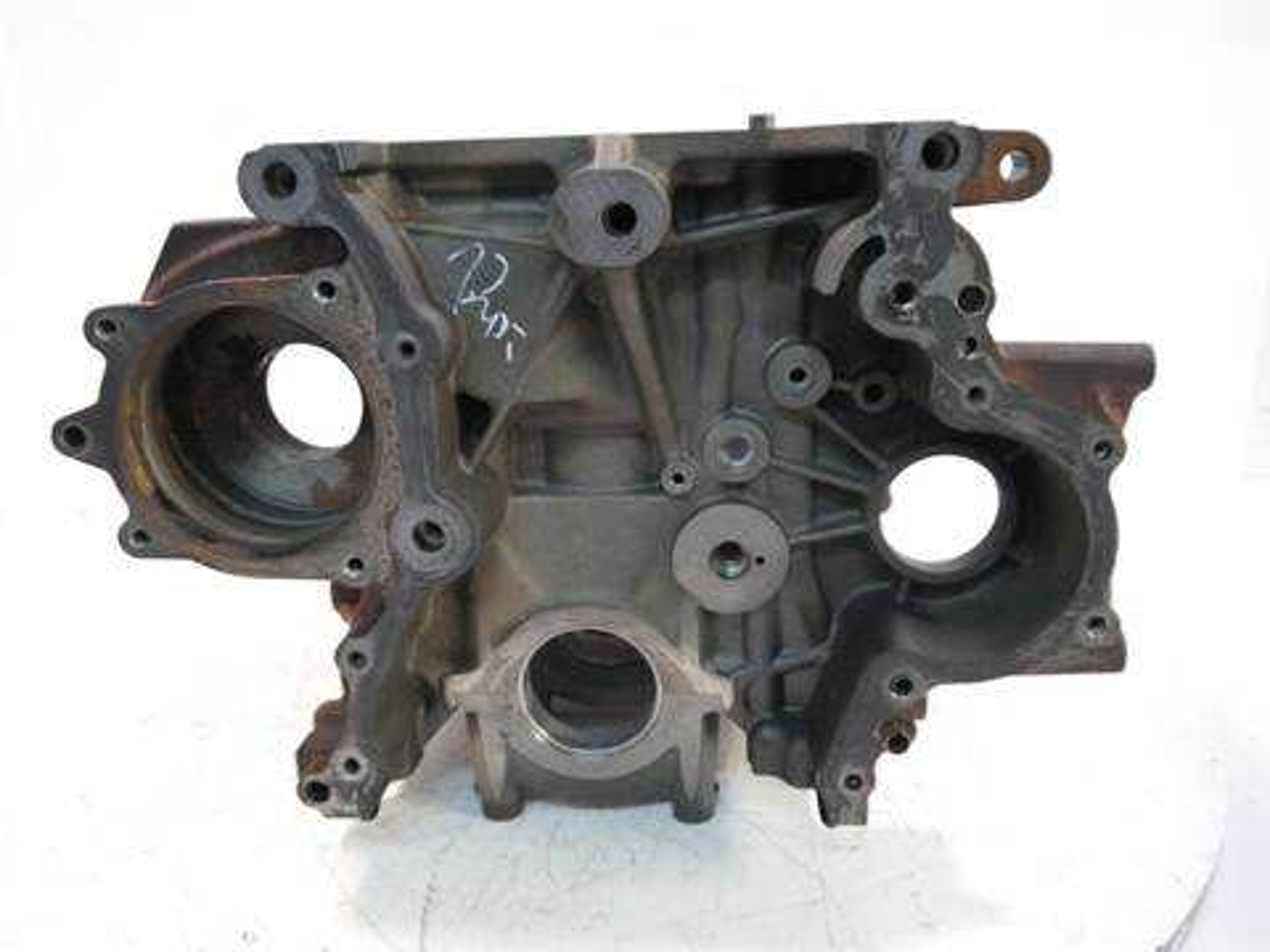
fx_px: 1027
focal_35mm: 28
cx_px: 635
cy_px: 476
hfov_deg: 63.4
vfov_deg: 49.7
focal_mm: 14
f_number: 3.5
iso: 3200
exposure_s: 1/125
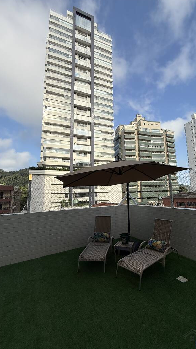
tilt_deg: +9.1
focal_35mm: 16
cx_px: 117
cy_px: 173
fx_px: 148
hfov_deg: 66.4
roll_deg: +1.5
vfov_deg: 99.4
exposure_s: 1/1698
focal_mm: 2.22
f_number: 2.2
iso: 50
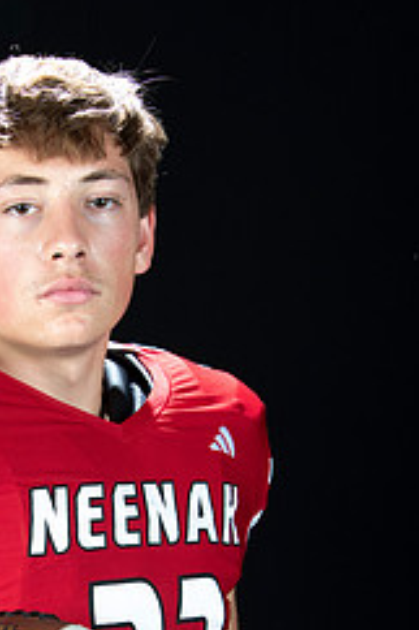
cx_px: 55
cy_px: 555
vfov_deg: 18.7
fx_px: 1888
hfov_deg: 12.6
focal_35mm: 108
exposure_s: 1/160
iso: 320
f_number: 9
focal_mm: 58
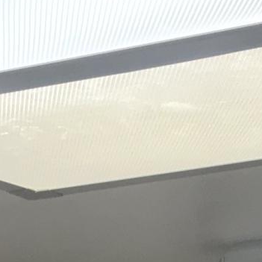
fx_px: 1875
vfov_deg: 7.0
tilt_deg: -6.7
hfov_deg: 8.0
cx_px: 31
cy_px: 831
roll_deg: +0.7
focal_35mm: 219
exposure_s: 1/40
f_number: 2.2
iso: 25
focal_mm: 4.15
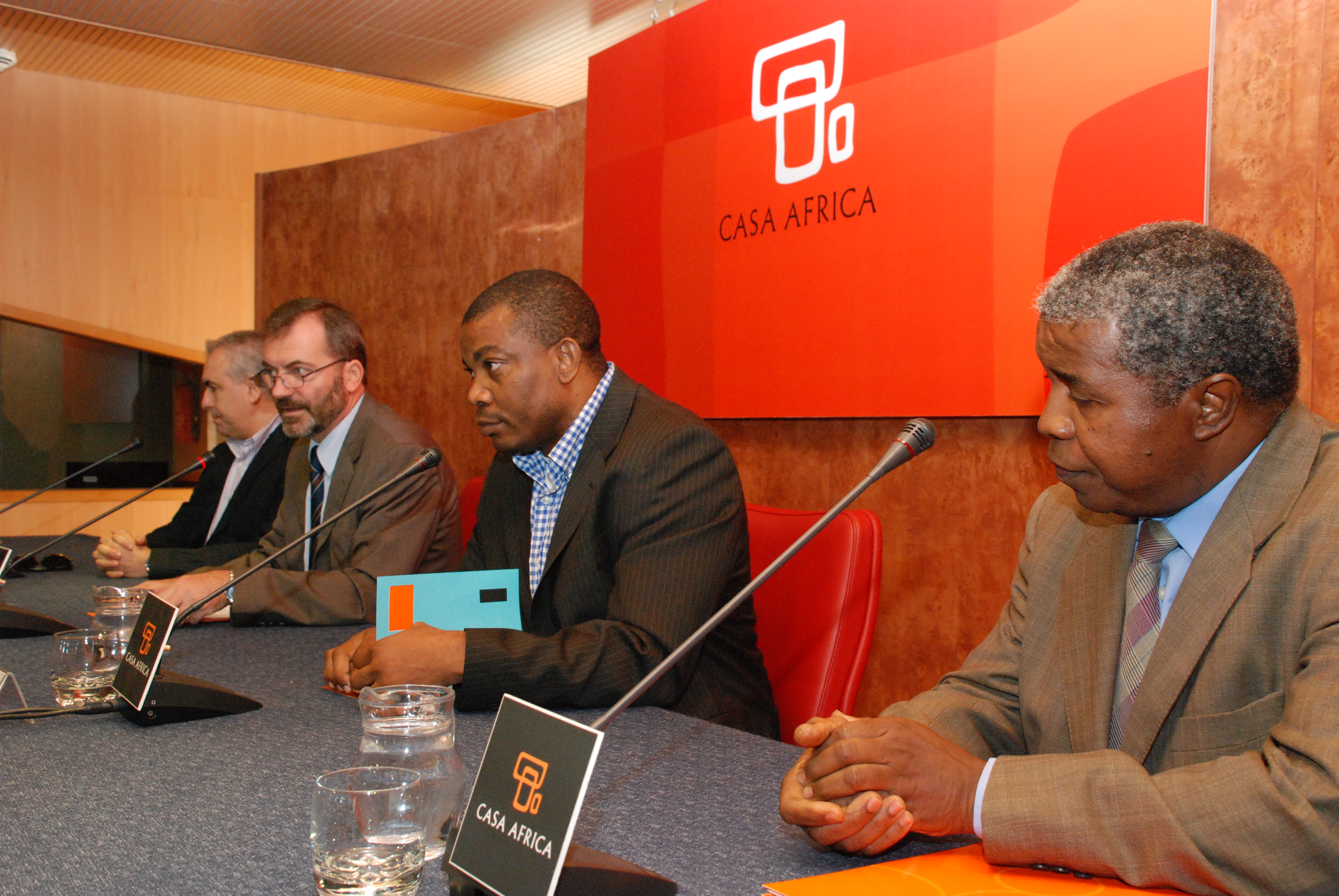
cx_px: 670
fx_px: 1341
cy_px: 448
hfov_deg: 53.1
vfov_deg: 37.0
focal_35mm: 36
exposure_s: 1/60
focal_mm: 24
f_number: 8
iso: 1250
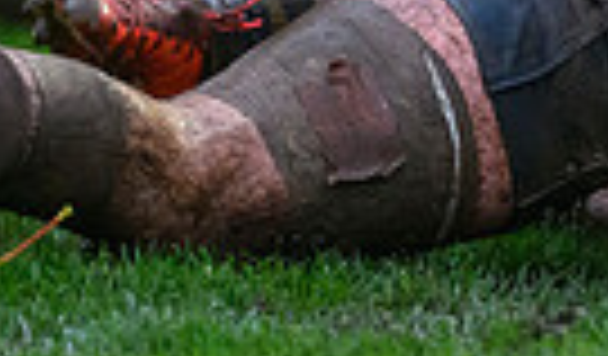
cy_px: 105
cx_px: 1378
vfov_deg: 0.6
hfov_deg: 1.0
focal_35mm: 2110
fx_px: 34352
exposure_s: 1/1250
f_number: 3.2
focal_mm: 400
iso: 5000
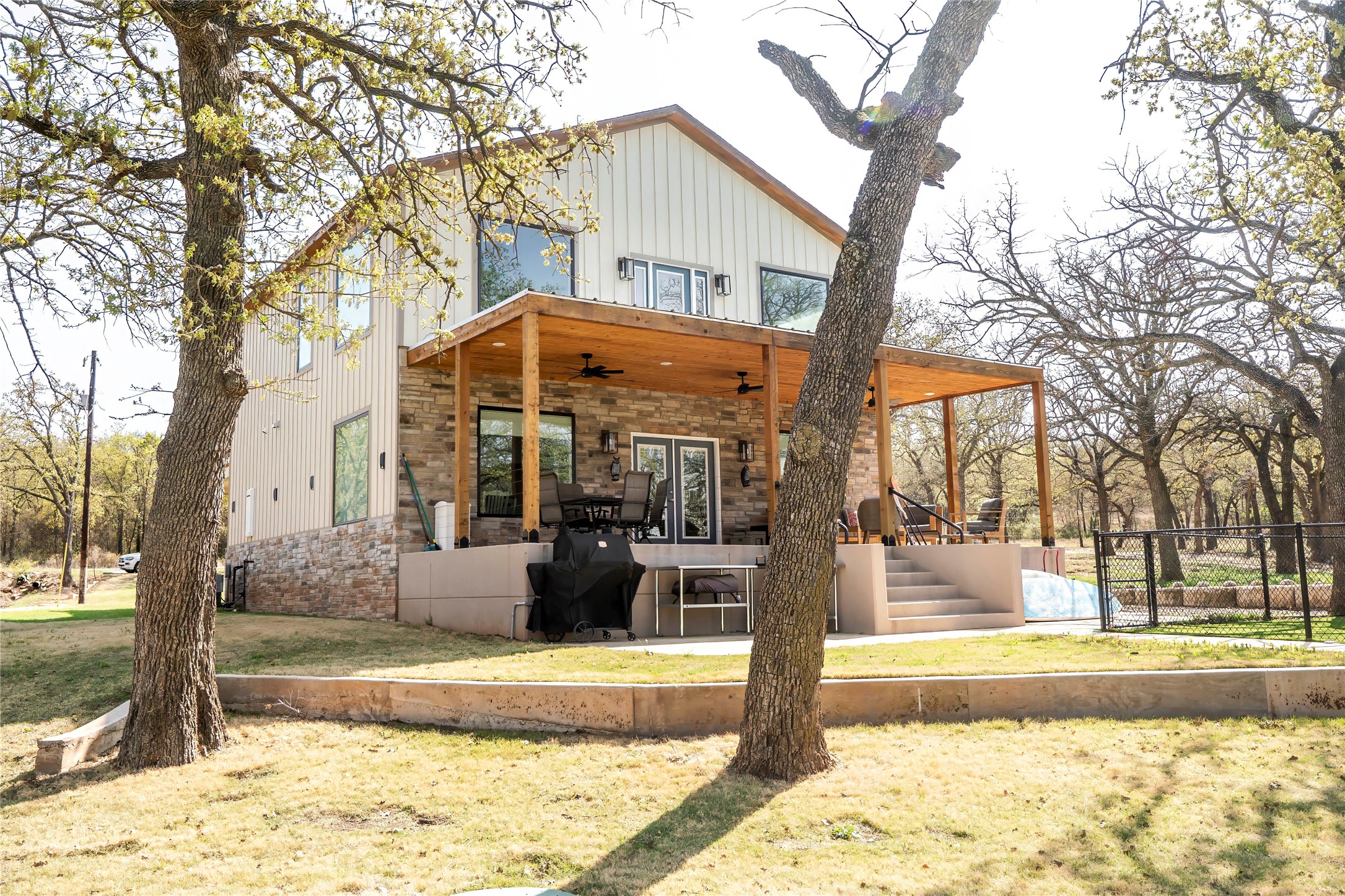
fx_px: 1084
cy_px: 448
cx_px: 672
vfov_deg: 45.0
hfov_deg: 63.7
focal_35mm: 29
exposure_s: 1/1250
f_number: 4
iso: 400
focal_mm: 19.5
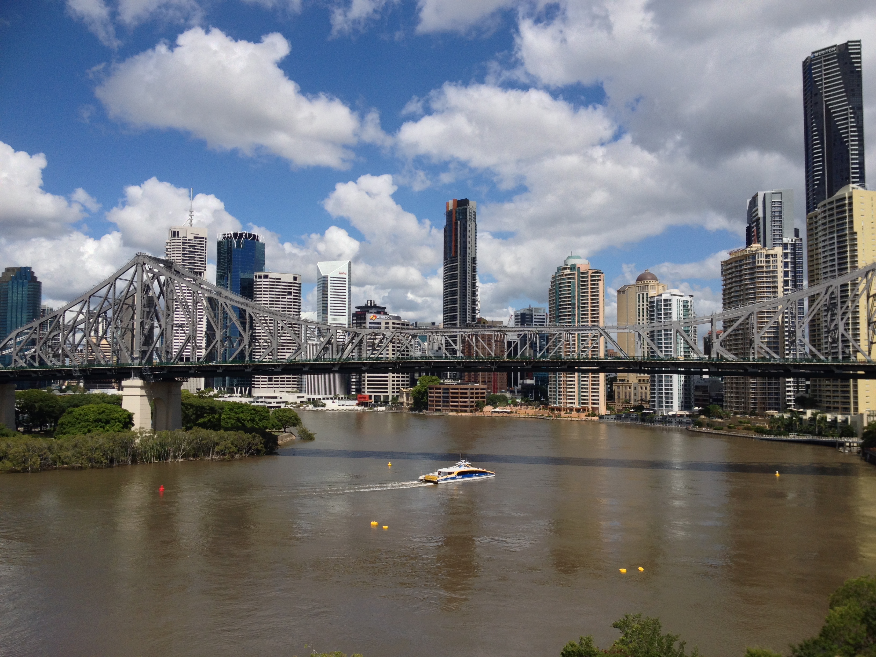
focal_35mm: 35
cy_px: 328
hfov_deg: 52.6
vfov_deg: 40.7
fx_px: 886
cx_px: 438
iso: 50
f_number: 2.4
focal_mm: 4.28
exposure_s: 1/2632
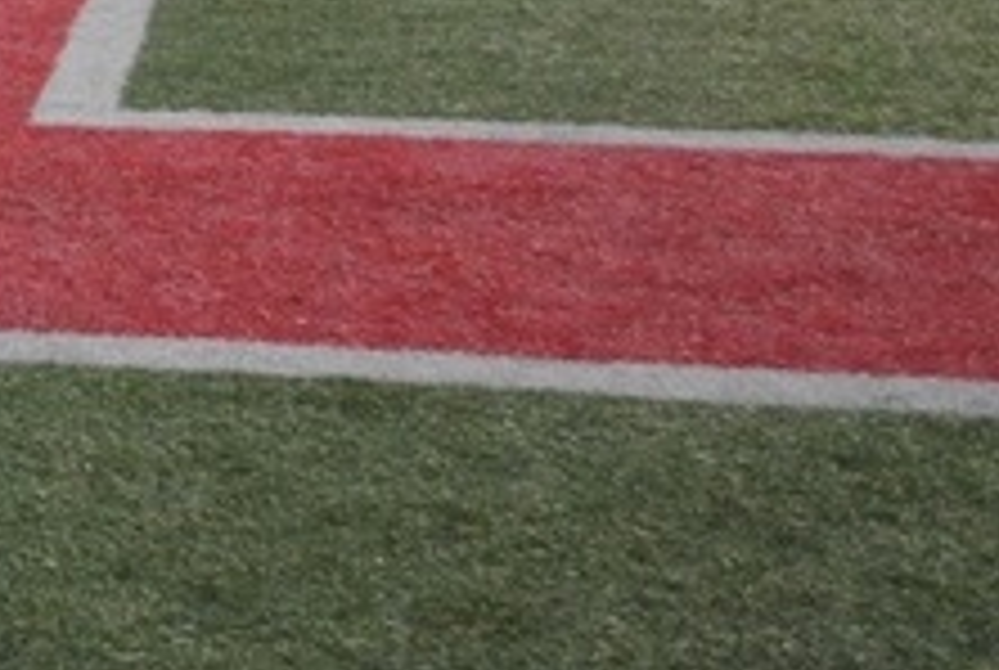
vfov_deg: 11.2
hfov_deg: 15.6
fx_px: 3309
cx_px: -576
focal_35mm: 119
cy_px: -263
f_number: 4
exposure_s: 1/30
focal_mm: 22
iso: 250
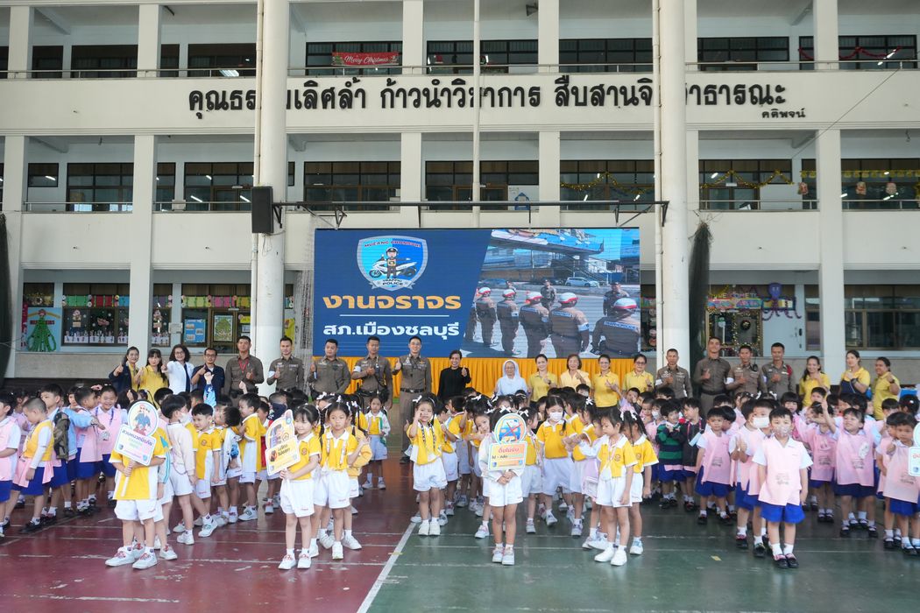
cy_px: 306
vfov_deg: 40.0
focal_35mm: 33
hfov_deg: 57.2
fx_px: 843
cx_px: 460
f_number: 5.6
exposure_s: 1/250
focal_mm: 22
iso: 1000
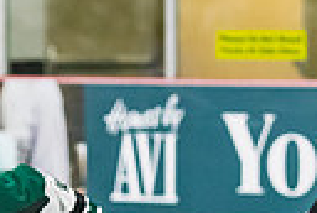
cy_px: 372
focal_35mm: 563
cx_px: 66
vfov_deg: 2.4
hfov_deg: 3.7
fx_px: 4969
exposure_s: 1/640
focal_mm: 95
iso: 2000
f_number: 3.2
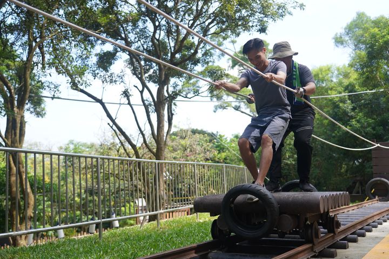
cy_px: 130
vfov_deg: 32.6
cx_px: 194
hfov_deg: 47.4
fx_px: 443
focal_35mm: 41
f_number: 4
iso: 100
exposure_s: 1/200
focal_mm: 41
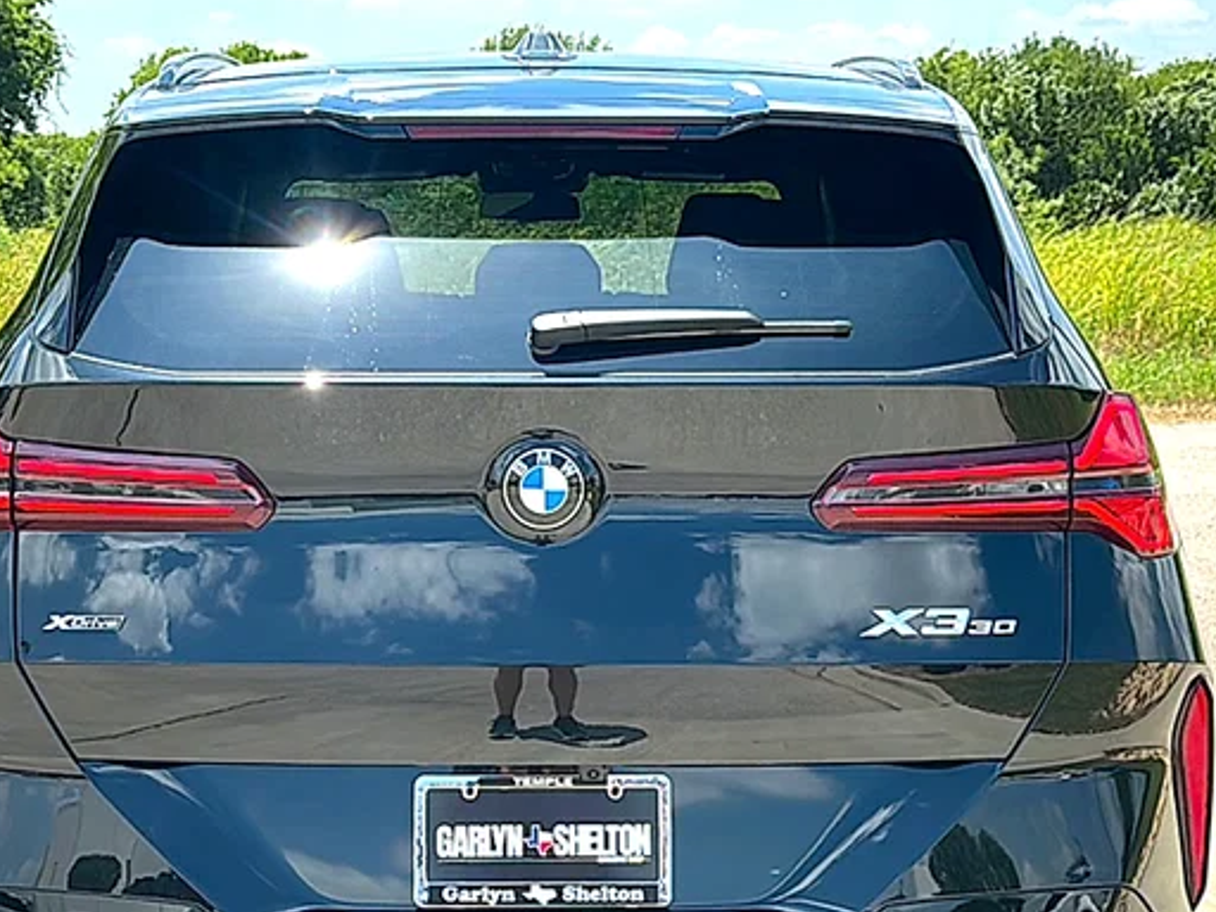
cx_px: 546
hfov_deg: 36.8
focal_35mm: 52
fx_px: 1827
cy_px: 604
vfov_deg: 27.9
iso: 80
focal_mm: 6.86
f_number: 1.78
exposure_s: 1/3378
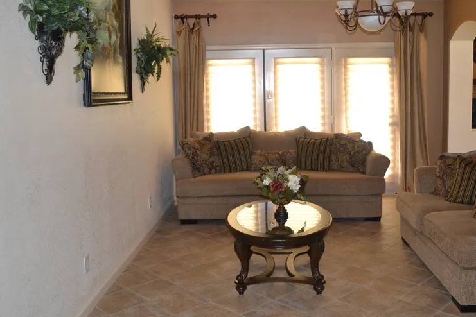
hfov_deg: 54.3
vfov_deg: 37.8
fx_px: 463
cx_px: 270
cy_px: 137
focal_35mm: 35
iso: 1250
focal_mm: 18
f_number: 3.5
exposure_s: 1/60
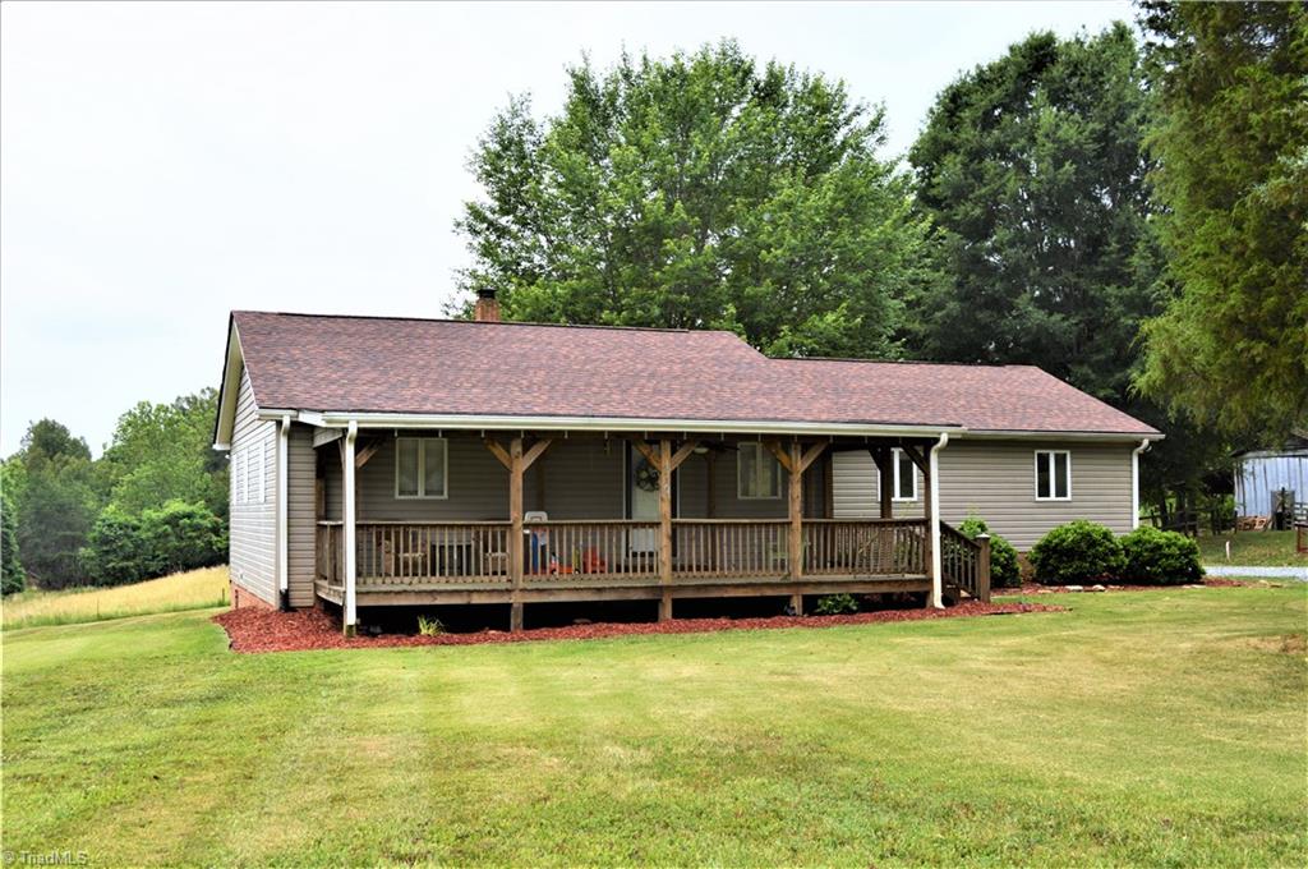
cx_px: 654
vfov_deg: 36.8
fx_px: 1306
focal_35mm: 36
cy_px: 434
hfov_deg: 53.2
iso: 100
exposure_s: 1/200
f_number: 5.6
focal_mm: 24
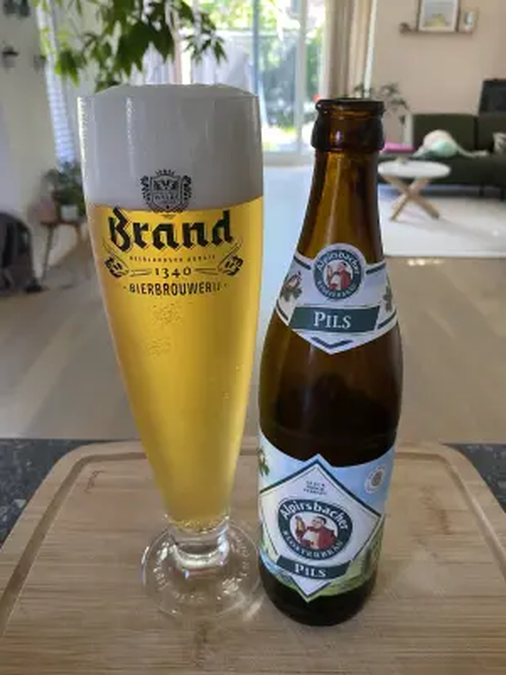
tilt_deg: -25.7
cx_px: 253
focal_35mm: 26
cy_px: 338
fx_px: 507
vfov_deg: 67.3
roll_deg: +0.6
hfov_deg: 53.1
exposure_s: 1/60
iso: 160
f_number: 1.8
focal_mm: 4.25
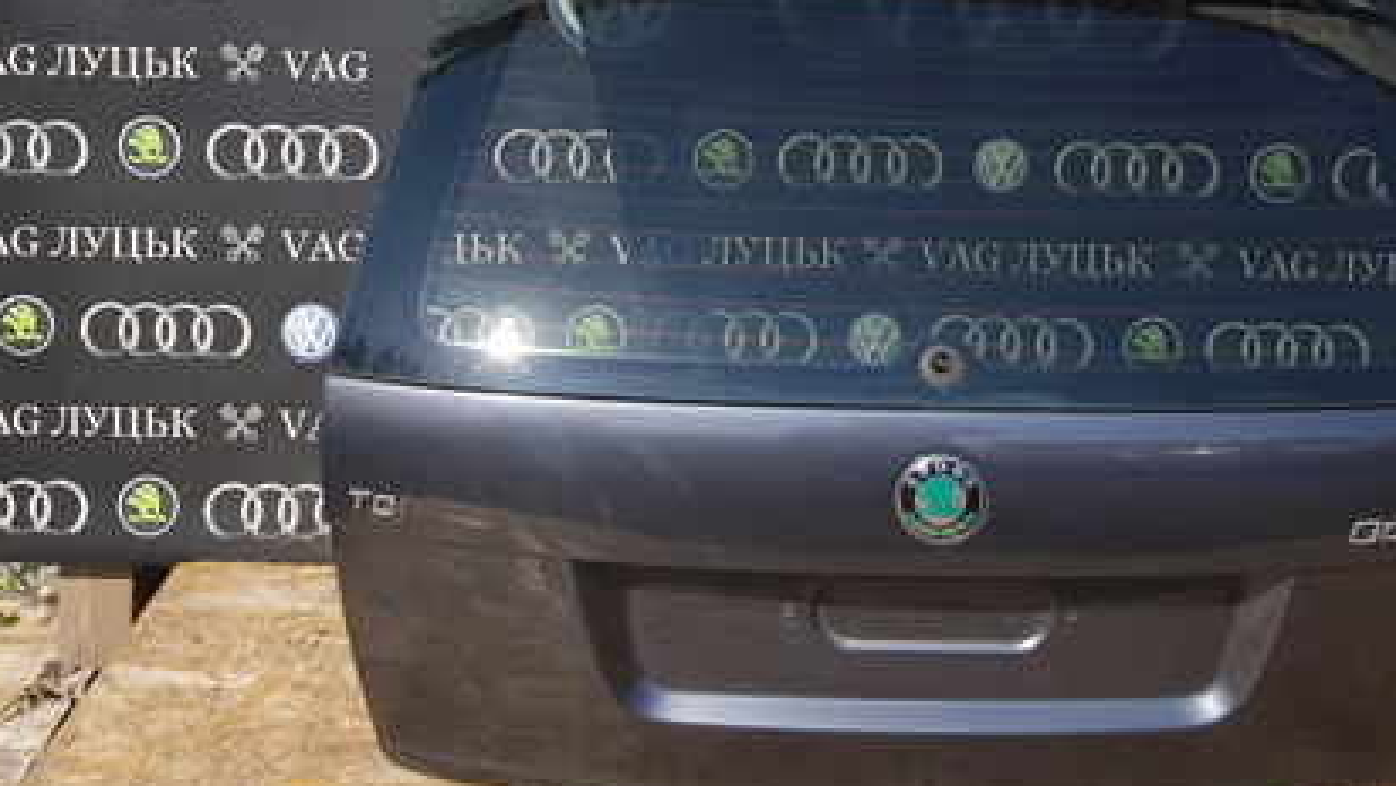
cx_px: 942
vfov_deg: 26.2
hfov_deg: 45.6
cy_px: 73
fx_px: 1629
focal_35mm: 44
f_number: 1.7
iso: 40
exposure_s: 1/1740
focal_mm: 4.2
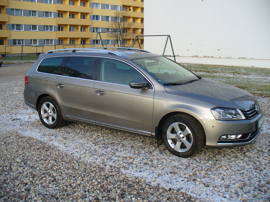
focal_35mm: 37
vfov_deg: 38.7
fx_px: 289
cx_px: 135
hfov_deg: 50.1
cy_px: 101
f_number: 2.8
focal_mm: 6.1
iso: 64
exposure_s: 1/250
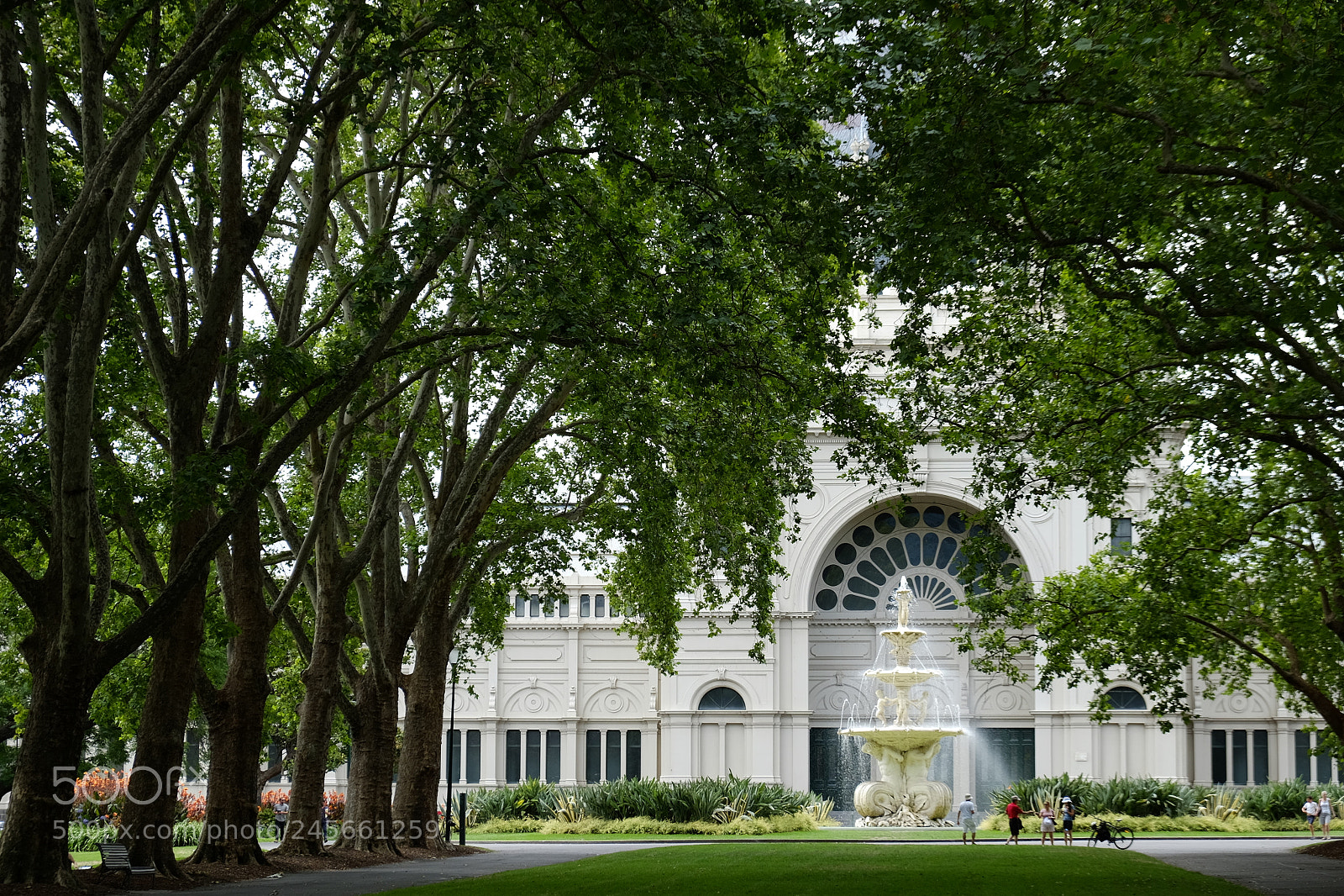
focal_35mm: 83
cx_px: 672
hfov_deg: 24.5
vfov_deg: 16.4
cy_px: 448
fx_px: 3098
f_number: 4.5
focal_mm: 55
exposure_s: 1/240
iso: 200
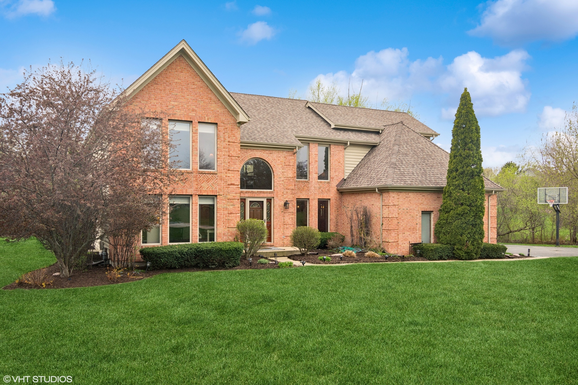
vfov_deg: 45.7
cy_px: 192
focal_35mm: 28
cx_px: 289
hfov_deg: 64.6
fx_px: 458
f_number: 8
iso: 200
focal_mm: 19
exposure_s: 1/100
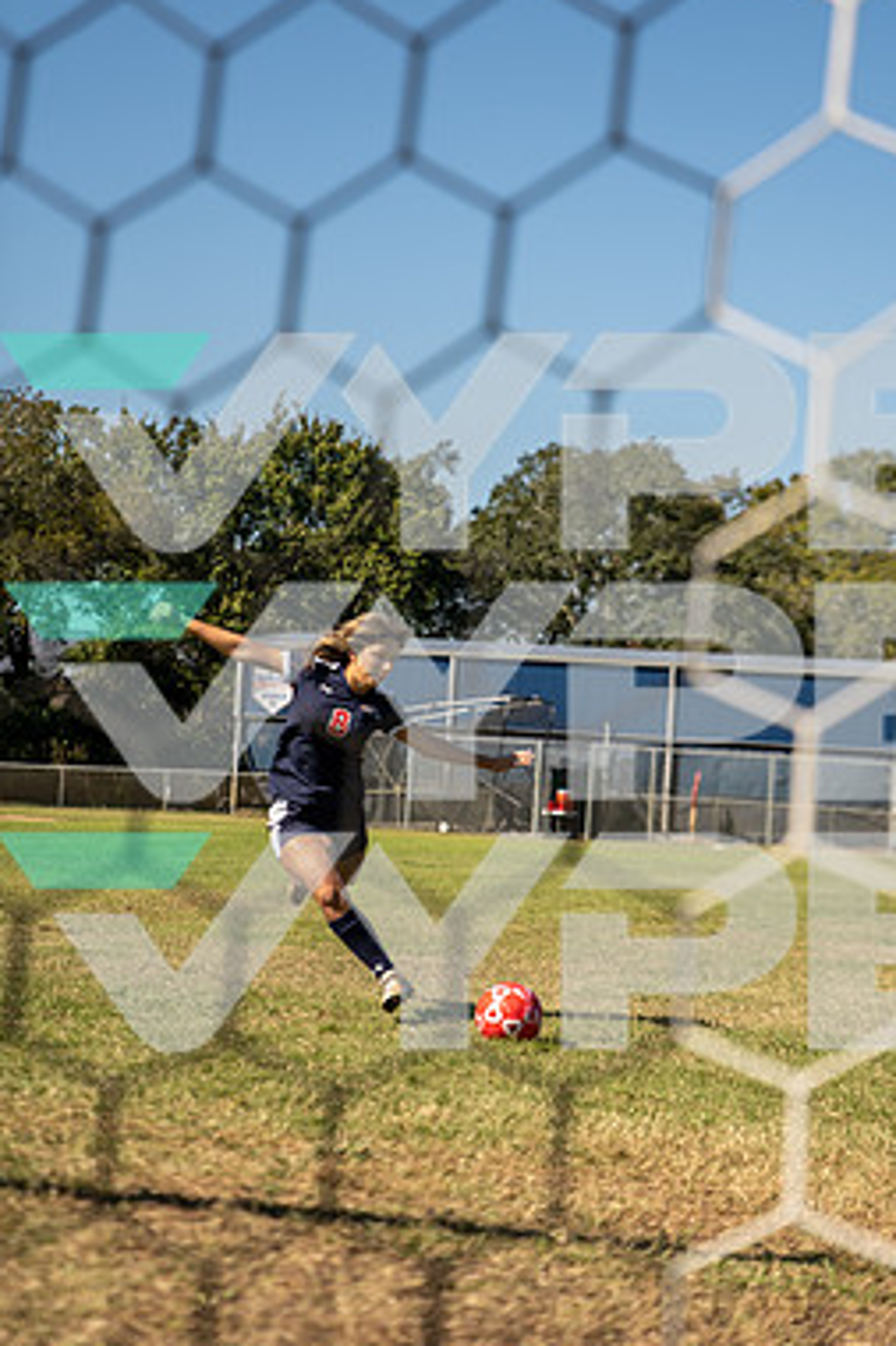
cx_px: 528
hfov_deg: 16.4
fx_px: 3101
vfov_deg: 24.5
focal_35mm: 83
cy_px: 694
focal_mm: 70
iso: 100
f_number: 2.8
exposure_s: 1/2000
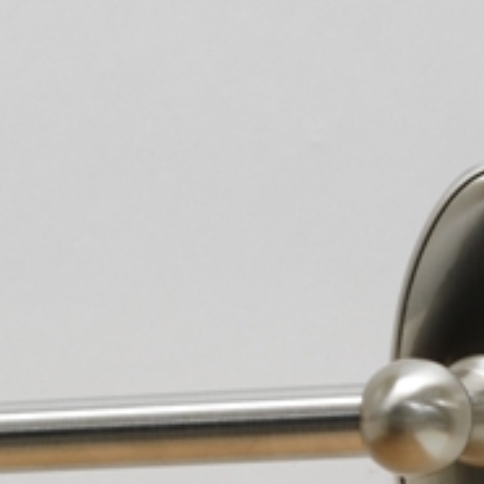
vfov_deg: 7.2
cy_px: 442
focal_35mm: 241
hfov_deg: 7.2
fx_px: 3820
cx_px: 448
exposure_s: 1.5
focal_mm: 55
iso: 100
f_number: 18
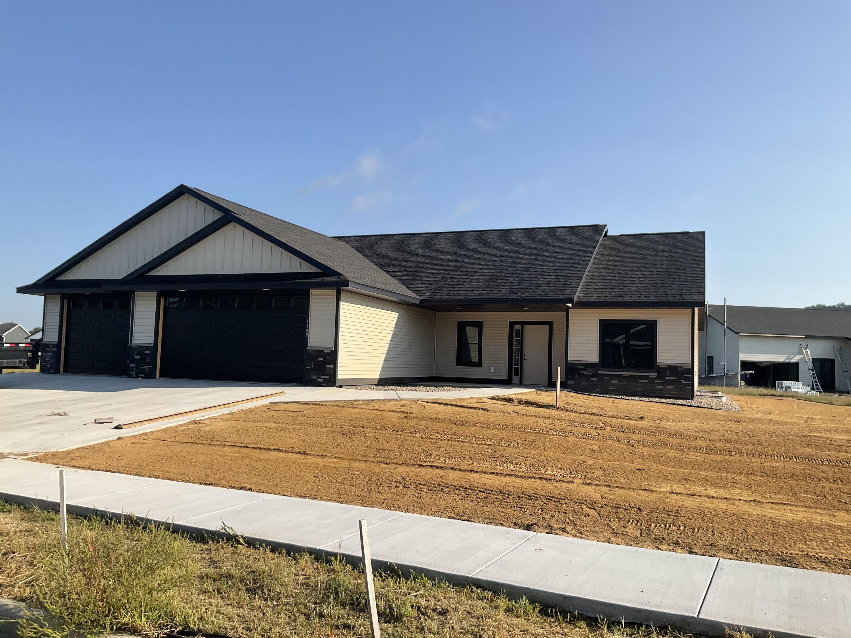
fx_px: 713
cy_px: 319
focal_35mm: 29
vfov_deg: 48.2
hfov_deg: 61.7
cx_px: 426
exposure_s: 1/1786
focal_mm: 3
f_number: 1.8
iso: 25
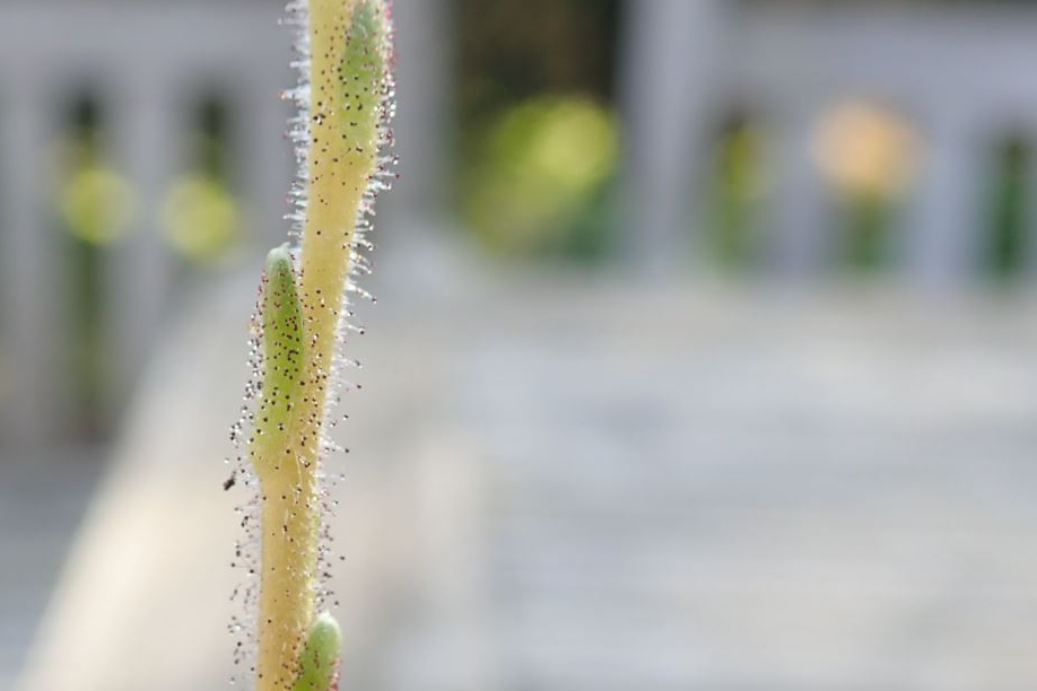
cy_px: 408
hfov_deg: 29.4
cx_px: 314
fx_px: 1959
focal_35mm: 68
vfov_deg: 20.0
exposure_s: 1/160
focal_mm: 5.5
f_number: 3.2
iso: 100
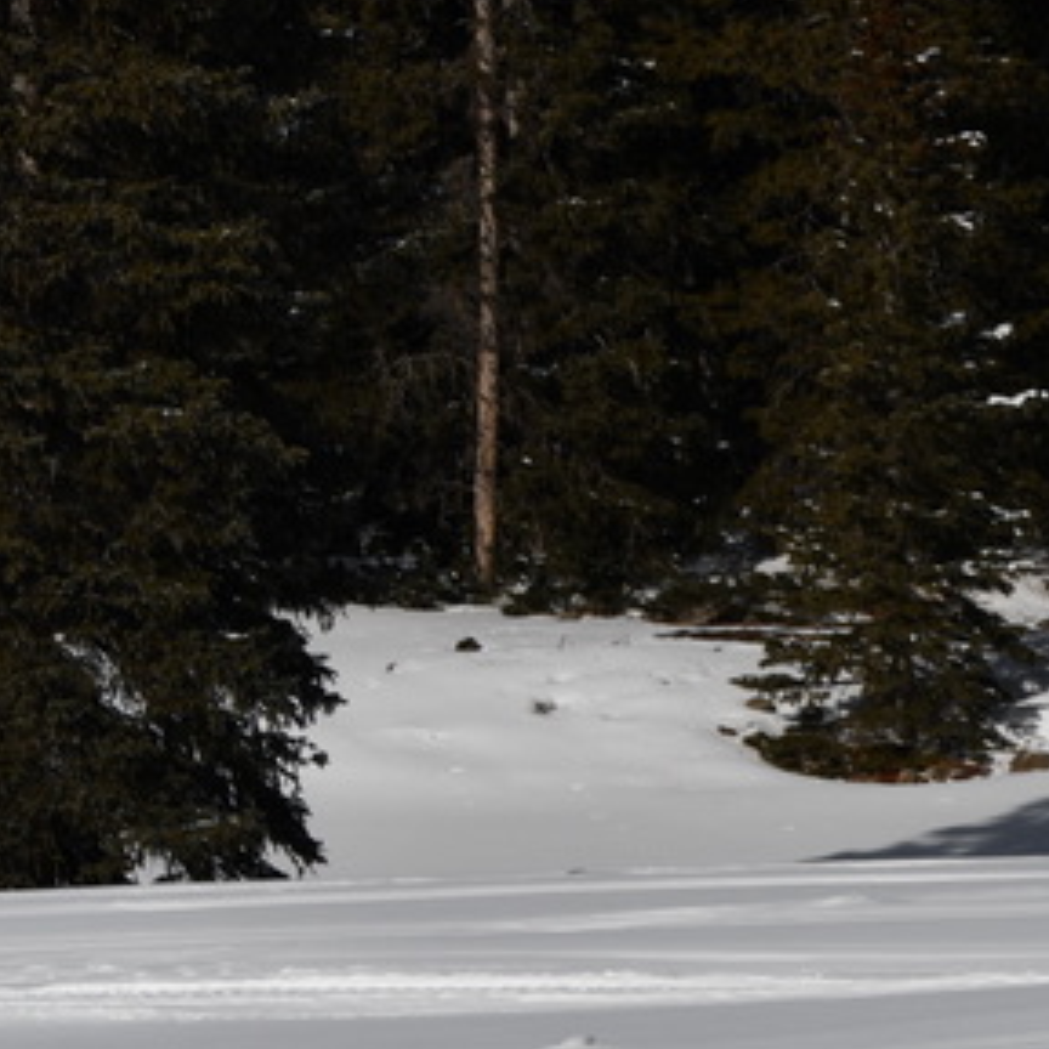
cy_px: 969
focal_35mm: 314
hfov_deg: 5.5
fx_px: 10765
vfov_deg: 5.6
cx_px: 1839
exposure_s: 1/2000
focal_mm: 98
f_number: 7.1
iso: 100
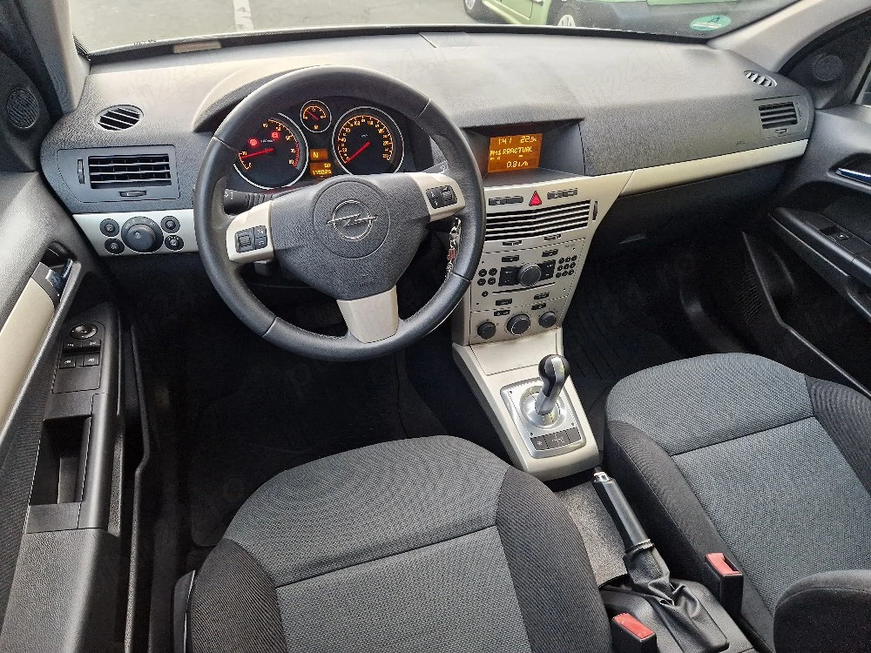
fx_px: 579
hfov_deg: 73.9
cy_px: 326
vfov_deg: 58.9
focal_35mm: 23
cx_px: 436
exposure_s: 1/100
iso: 640
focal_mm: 5.4
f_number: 1.8
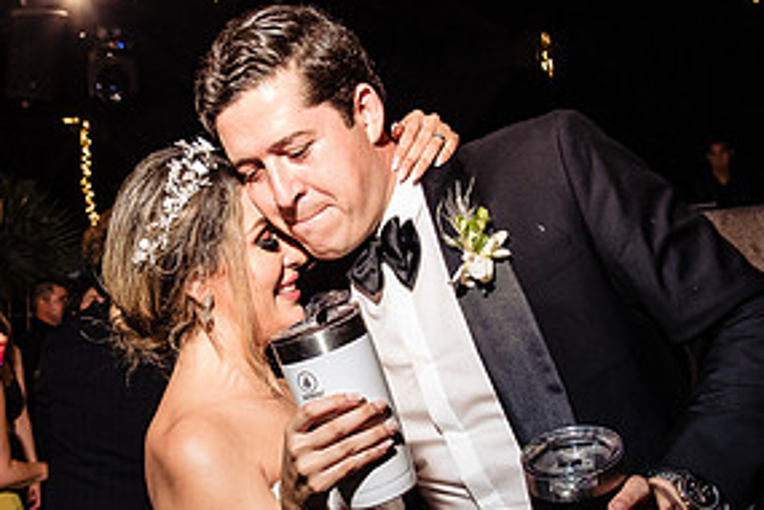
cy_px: 310
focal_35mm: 56
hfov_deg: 35.3
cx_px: 258
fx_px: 1188
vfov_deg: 24.1
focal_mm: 24
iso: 2000
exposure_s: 1/30
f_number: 7.1
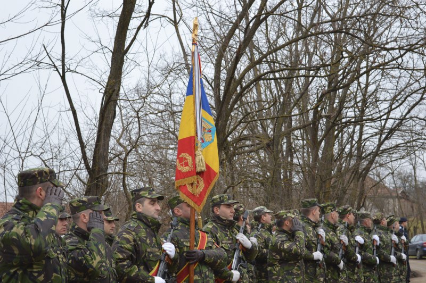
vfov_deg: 18.9
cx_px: 213
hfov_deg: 28.1
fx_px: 851
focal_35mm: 72
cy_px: 142
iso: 400
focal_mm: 48
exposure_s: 1/125
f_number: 5.3
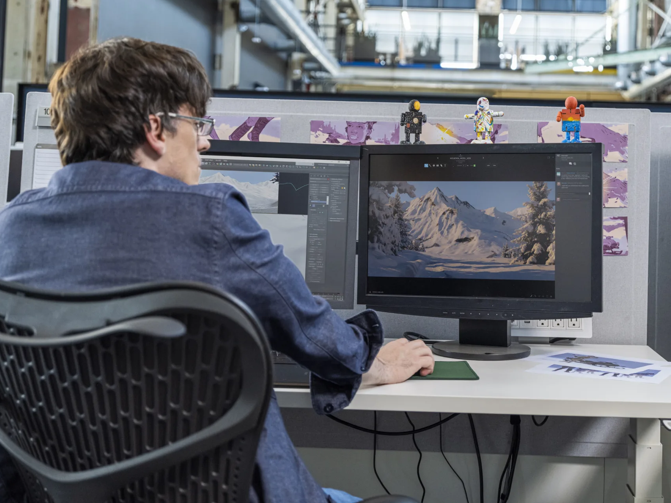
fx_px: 989
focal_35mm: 51
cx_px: 449
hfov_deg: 37.1
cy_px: 140
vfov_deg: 28.2
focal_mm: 43.3
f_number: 4
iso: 1250
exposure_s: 1/125
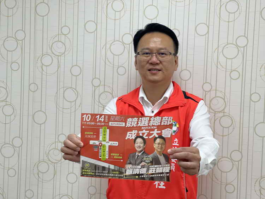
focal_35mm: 64
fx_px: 490
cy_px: 100
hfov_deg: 30.3
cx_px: 132
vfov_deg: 22.9
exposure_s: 1/120
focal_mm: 7.5
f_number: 2.2
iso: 160
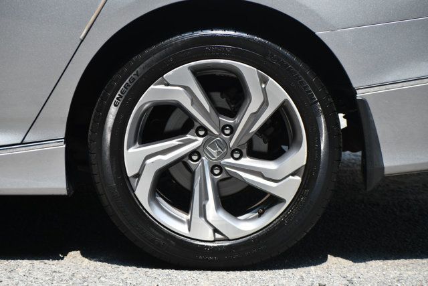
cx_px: 214
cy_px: 143
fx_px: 2176
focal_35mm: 183
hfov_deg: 11.2
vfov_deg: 7.5
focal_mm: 122
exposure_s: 1/250
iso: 110
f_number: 8
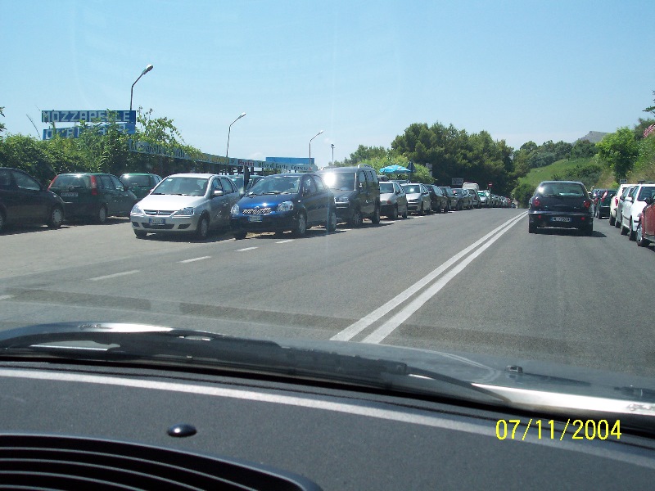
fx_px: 719
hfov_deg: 49.0
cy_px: 246
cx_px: 328
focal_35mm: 38
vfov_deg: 37.7
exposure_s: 1/500
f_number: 4.8
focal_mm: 8
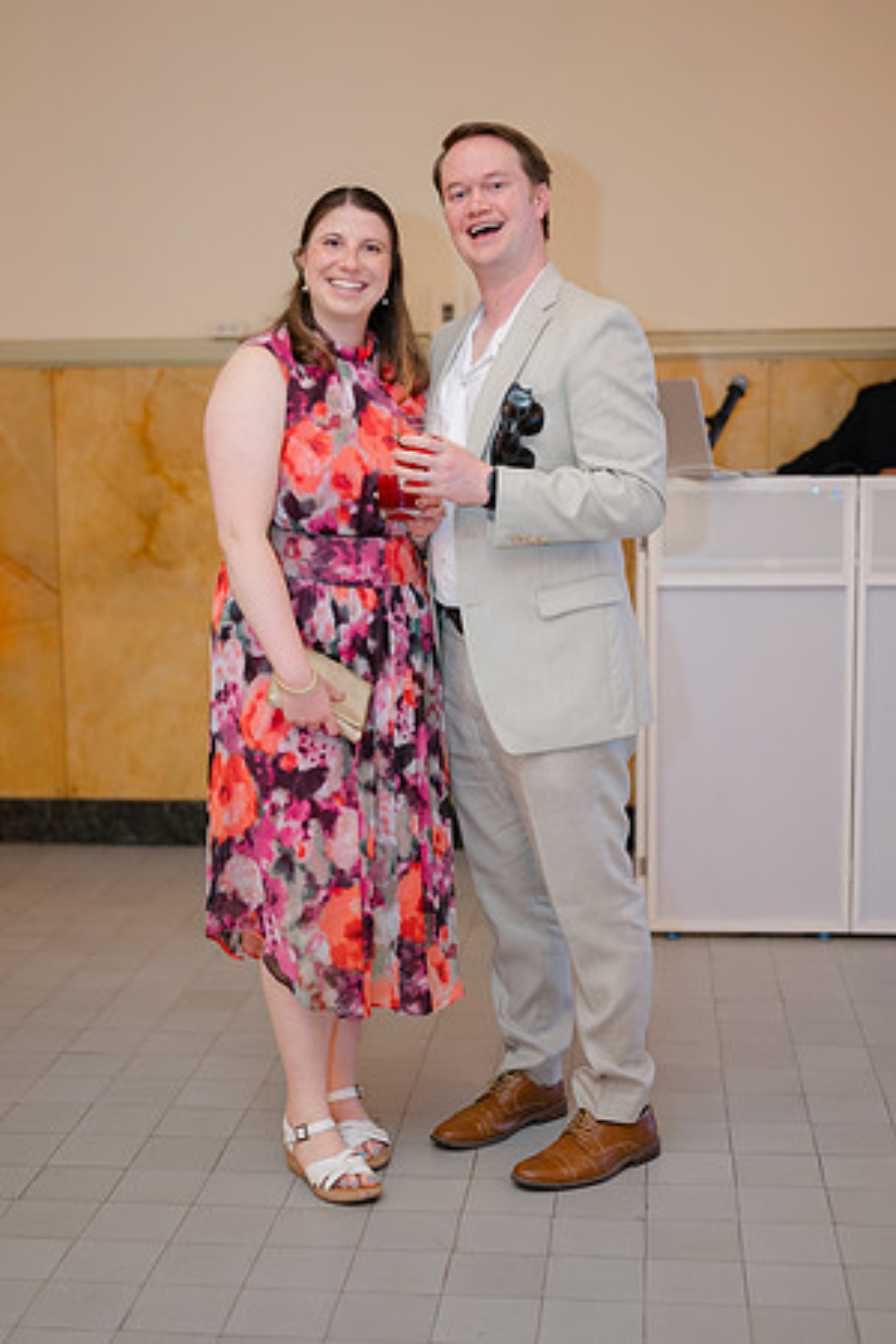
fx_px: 1867
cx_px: 448
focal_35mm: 50
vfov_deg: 39.6
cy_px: 672
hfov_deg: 27.0
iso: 320
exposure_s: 1/125
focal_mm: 50
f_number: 1.8
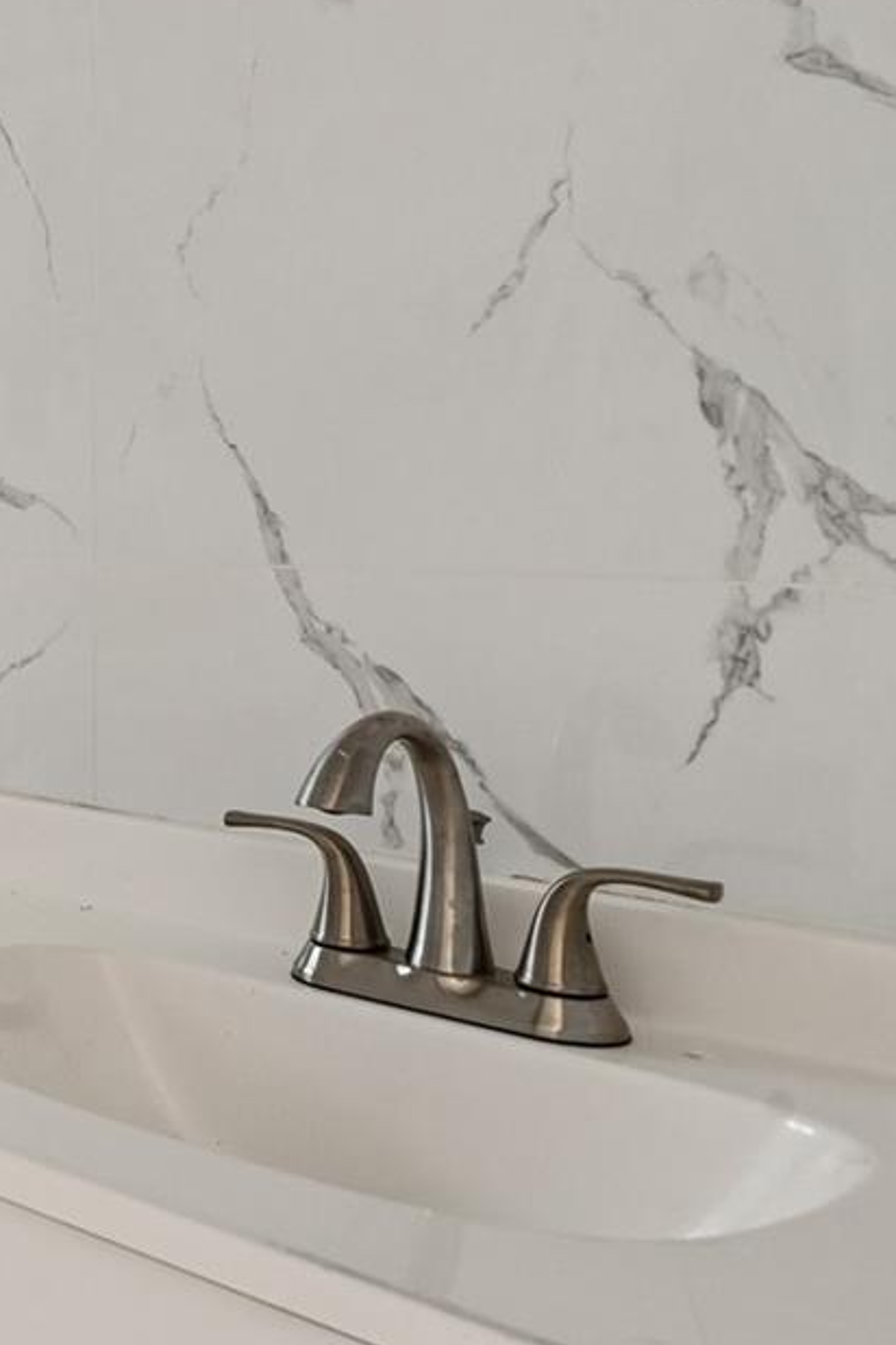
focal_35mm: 44
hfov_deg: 19.9
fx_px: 1643
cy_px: 505
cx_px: -807
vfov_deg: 44.1
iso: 400
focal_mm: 17
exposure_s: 1/13
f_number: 8
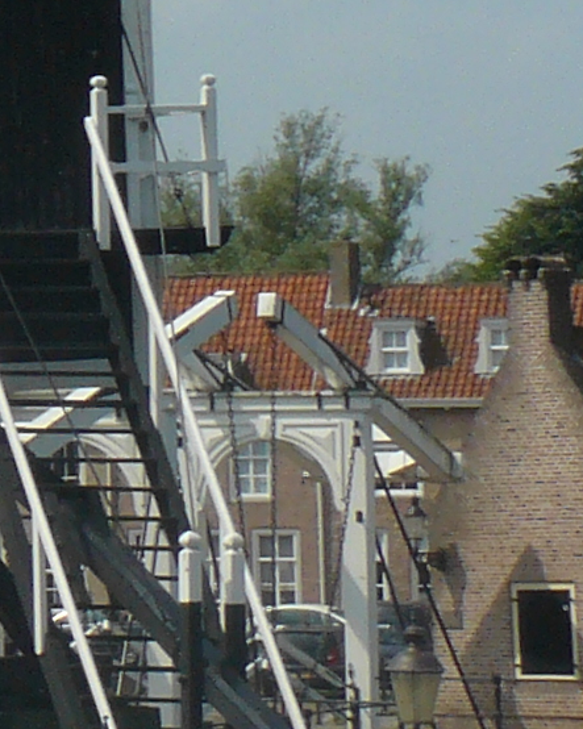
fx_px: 5609
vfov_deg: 7.4
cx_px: -1145
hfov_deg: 5.6
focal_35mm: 260
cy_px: -4
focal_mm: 8
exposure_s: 1/400
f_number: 6.3
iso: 100
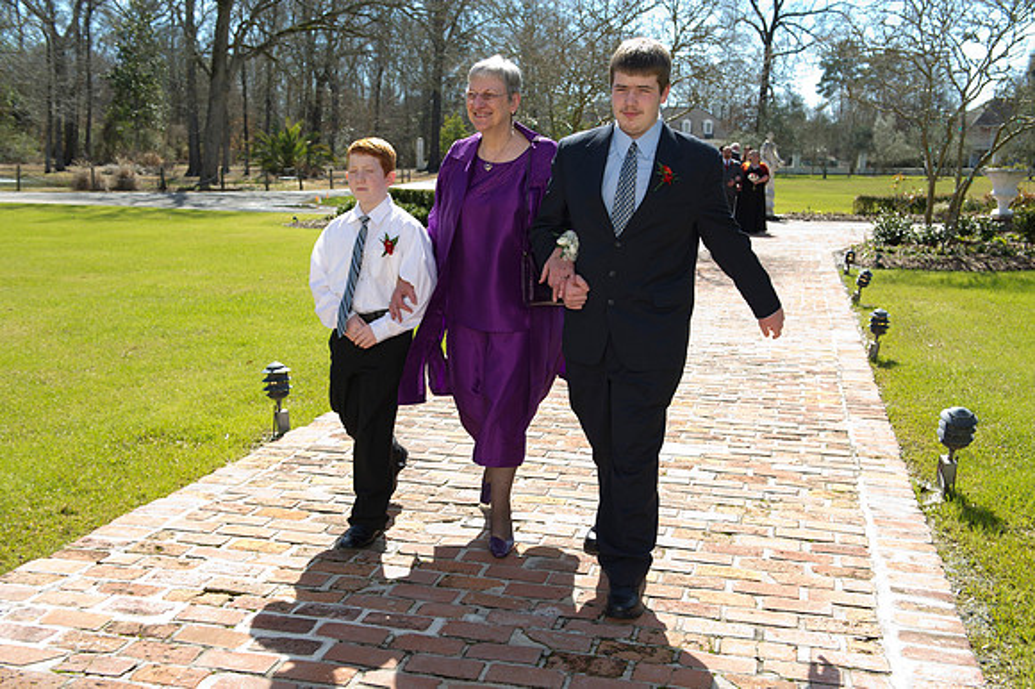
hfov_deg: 50.7
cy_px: 344
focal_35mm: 38
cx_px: 518
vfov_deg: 35.0
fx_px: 1092
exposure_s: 1/200
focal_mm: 38
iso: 100
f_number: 5.6
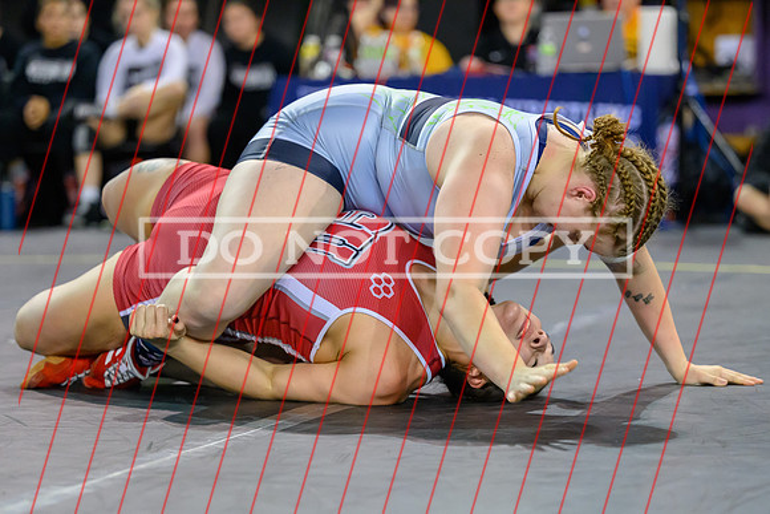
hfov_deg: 16.0
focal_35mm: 128
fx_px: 2748
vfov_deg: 10.7
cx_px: 417
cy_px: 314
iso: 7200
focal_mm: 105
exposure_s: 1/800
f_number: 2.8
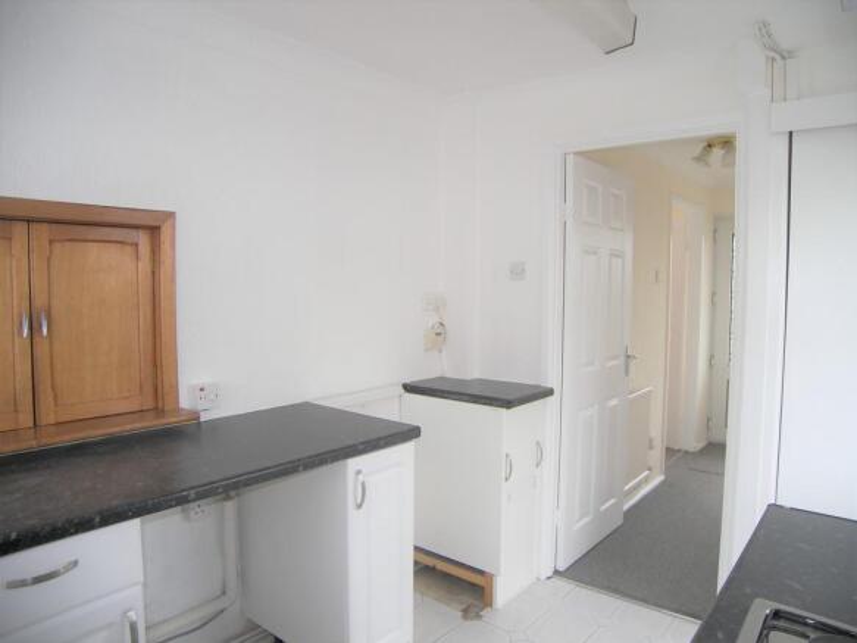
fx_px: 644
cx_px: 428
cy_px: 322
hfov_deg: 67.3
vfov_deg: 53.0
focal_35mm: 26
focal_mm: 5.5
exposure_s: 1/60
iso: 50
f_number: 2.8
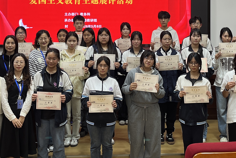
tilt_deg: +0.1
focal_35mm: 60
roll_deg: -0.4
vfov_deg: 21.9
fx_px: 393
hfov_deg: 33.4
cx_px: 119
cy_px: 6
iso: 125
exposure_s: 1/50
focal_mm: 5.1
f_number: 1.6
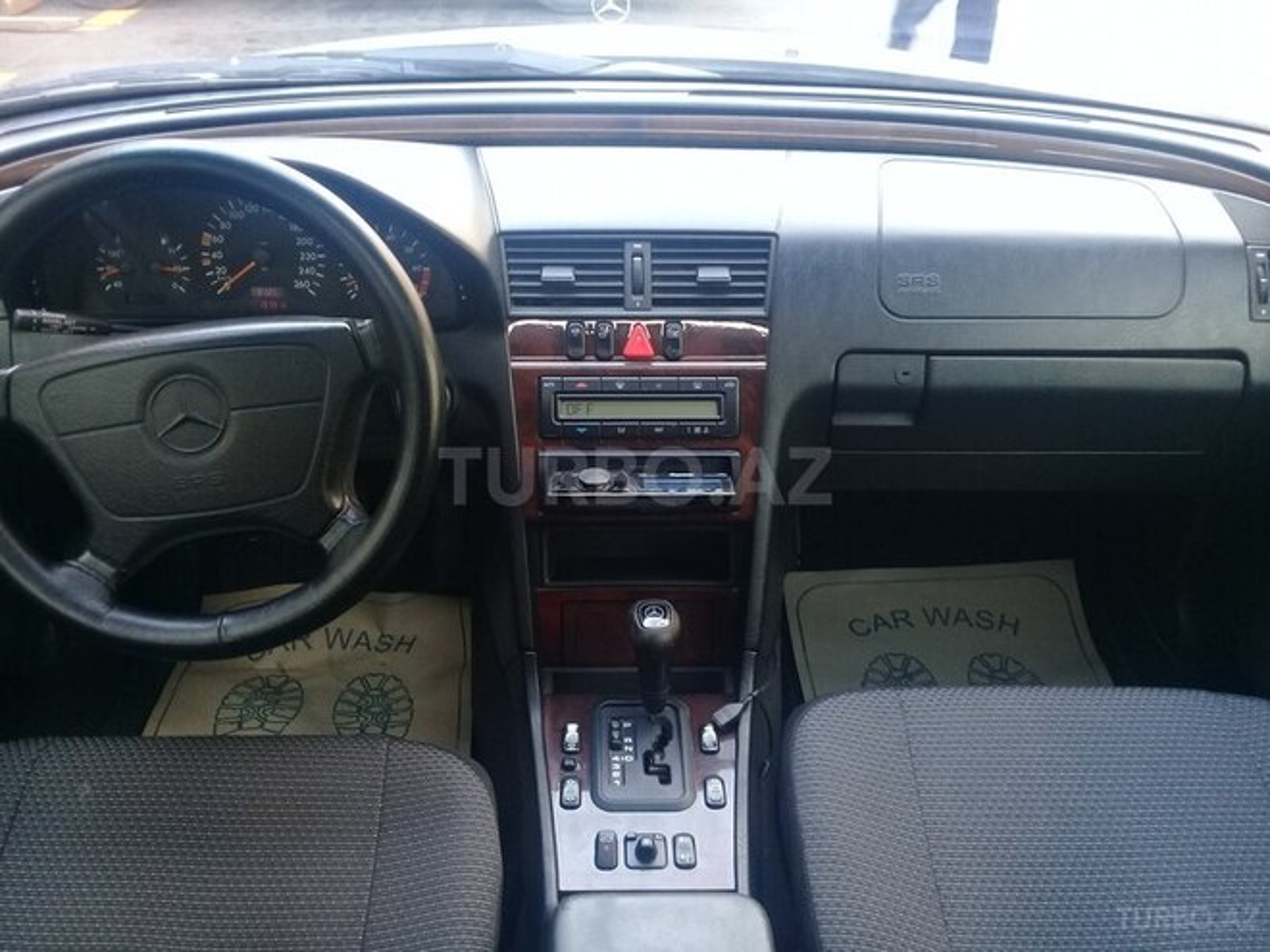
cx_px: 635
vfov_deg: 45.4
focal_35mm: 31
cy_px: 476
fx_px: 1137
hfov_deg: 58.4
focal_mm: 3.3
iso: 64
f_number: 2.2
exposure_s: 1/33
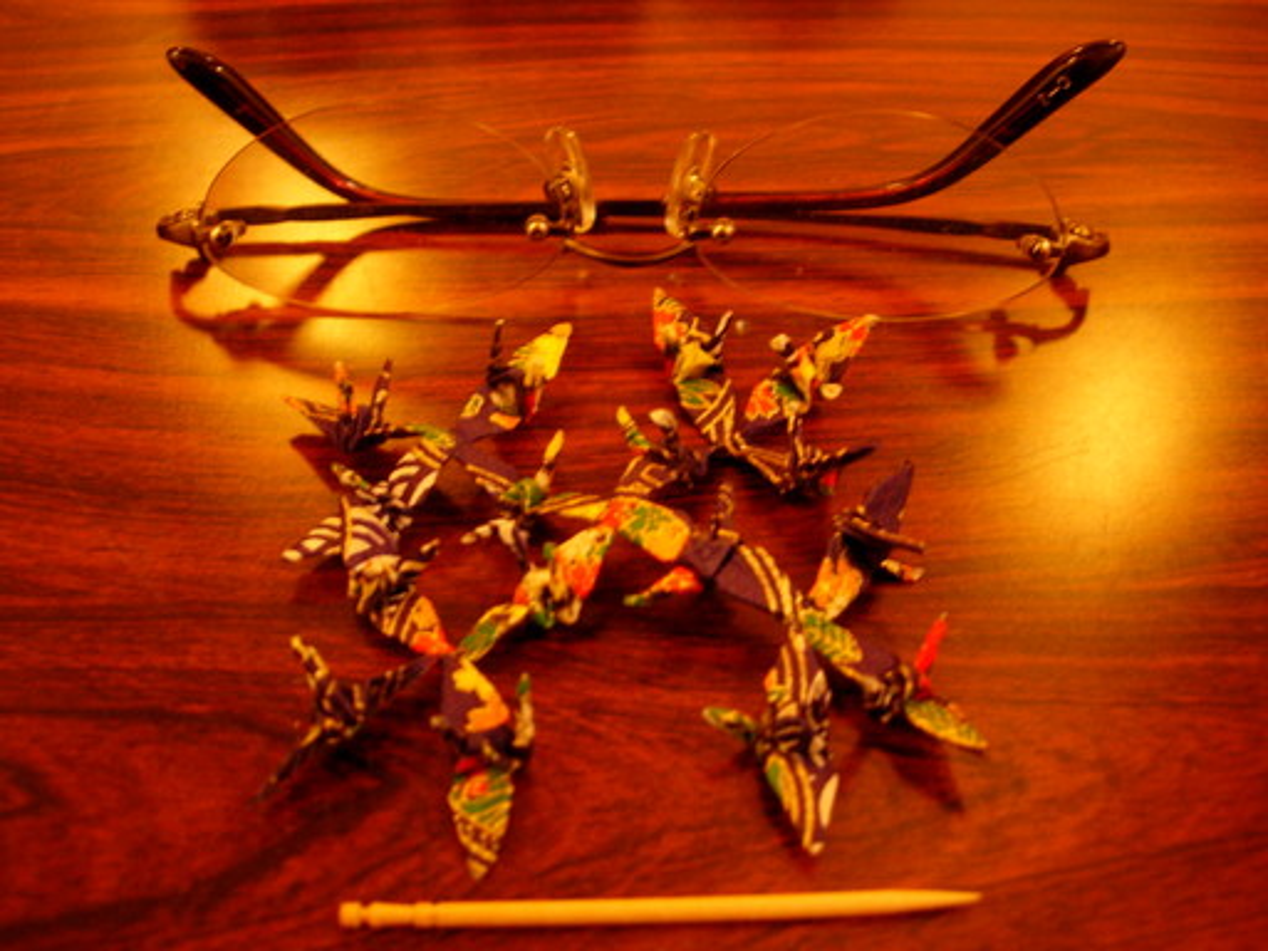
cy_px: 476
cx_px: 634
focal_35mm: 38
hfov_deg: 49.0
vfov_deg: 37.7
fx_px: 1392
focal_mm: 7.8
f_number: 2.8
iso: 200
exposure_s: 1/5.4
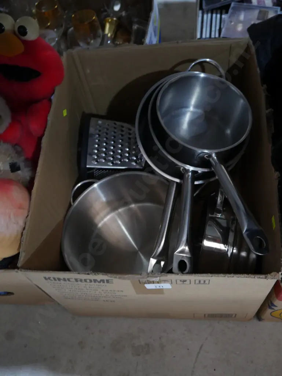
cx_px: 141
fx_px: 369
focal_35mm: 34
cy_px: 188
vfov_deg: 53.9
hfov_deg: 41.8
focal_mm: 17
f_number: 4
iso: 1250
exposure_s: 1/60
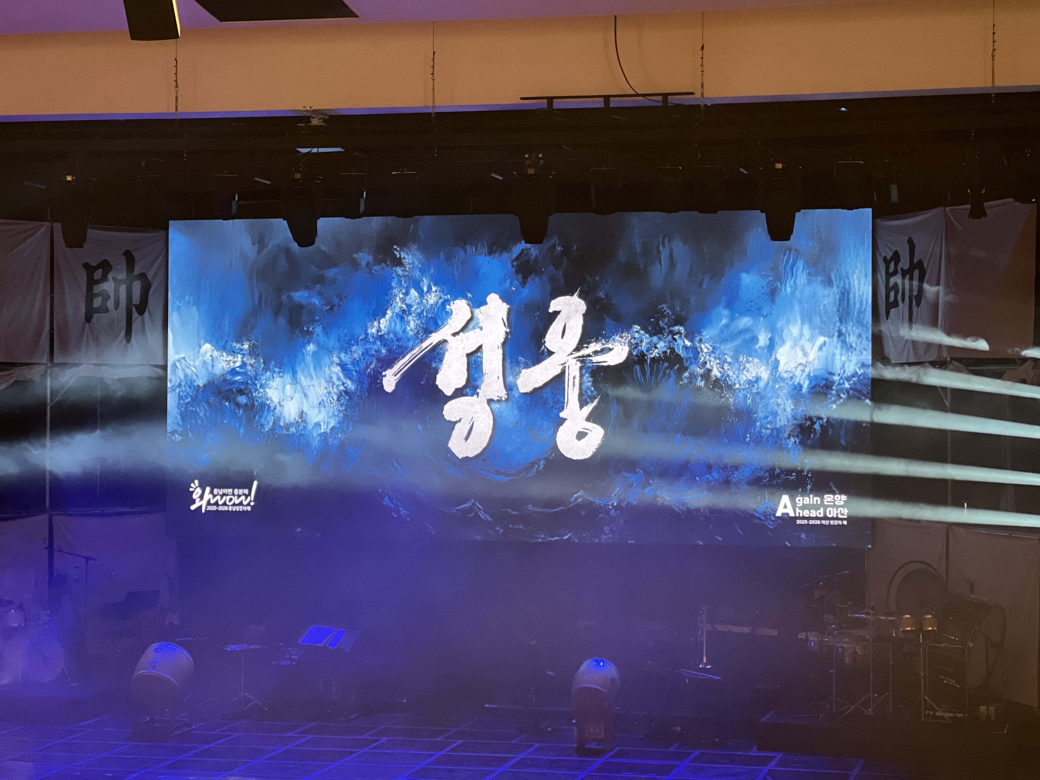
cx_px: 520
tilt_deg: +0.9
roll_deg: -0.2
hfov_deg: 25.3
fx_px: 2313
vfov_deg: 19.1
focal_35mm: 77
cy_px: 390
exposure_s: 1/22
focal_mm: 9
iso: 500
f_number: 2.8
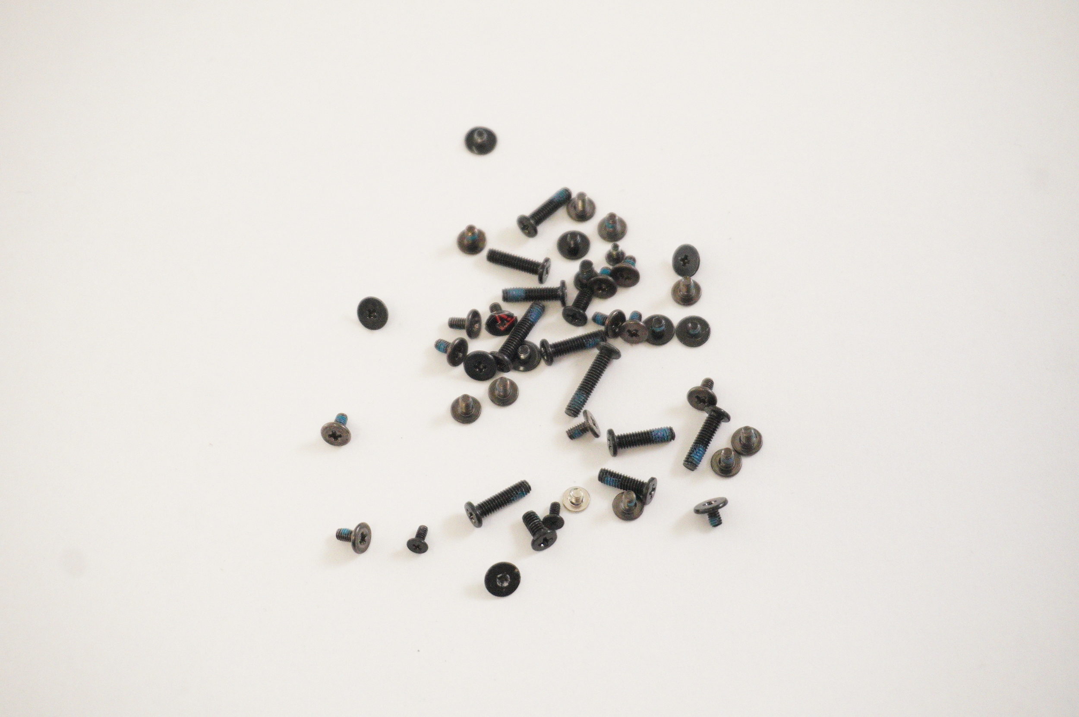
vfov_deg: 21.0
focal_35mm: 64
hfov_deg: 31.2
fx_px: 1931
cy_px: 358
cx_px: 540
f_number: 5.6
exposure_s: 1/320
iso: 8000
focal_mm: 43
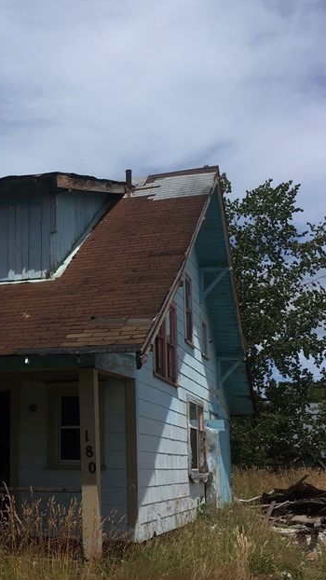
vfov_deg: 39.8
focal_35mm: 52
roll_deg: -1.0
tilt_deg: +6.9
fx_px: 799
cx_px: -24
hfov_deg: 21.9
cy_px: 329
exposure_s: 1/1876
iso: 25
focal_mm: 4.15
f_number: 2.2
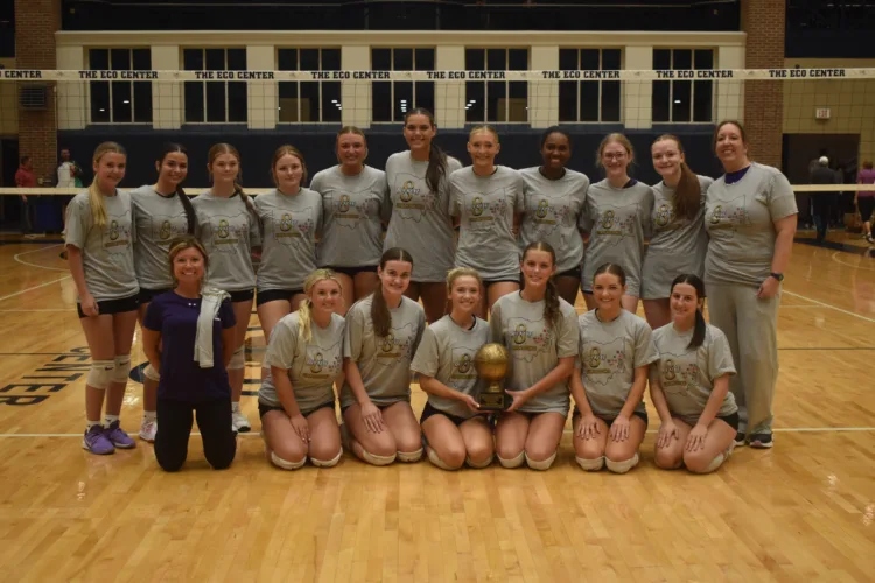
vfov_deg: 26.5
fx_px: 1239
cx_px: 438
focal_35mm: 51
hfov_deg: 38.9
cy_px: 292
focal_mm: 34
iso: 800
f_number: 4.5
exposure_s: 1/200
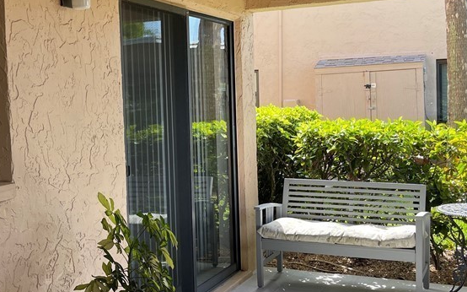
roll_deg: +2.0
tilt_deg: -0.8
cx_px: 191
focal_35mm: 49
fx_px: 624
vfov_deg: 26.3
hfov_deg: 40.9
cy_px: 127
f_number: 1.6
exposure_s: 1/404
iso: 32
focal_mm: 5.1
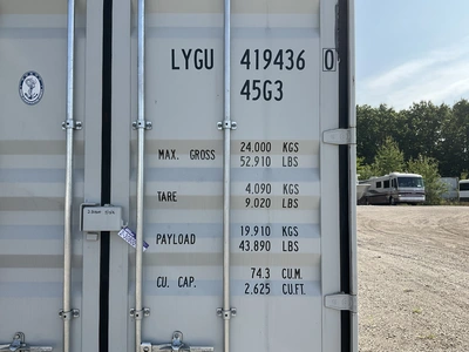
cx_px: 234
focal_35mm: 29
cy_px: 176
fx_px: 393
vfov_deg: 48.2
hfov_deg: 61.7
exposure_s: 1/1168
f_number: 1.8
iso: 25
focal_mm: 3
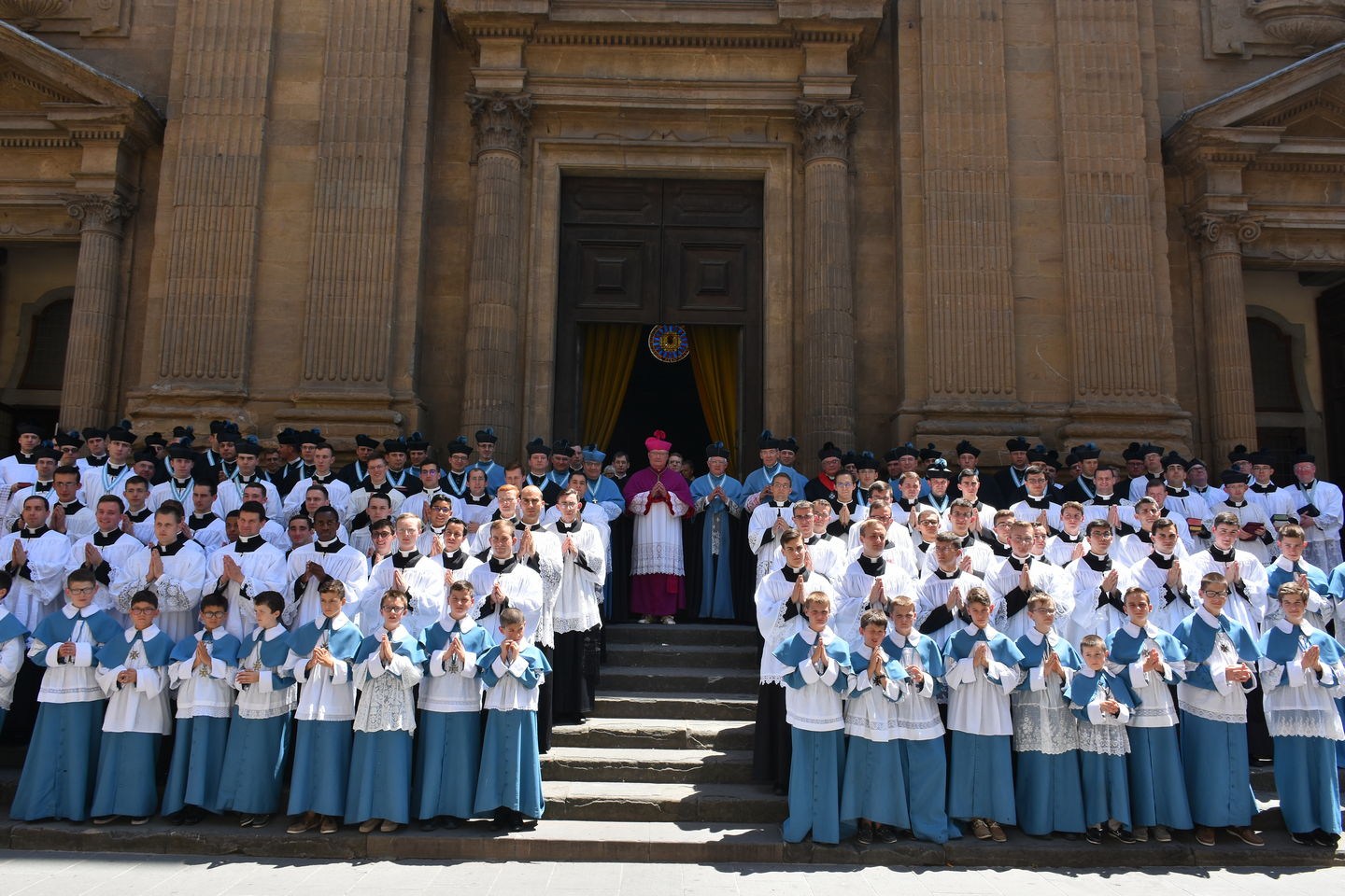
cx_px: 672
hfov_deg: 67.4
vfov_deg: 47.9
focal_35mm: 27
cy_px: 448
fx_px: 1009
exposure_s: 1/250
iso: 200
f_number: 8
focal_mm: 18
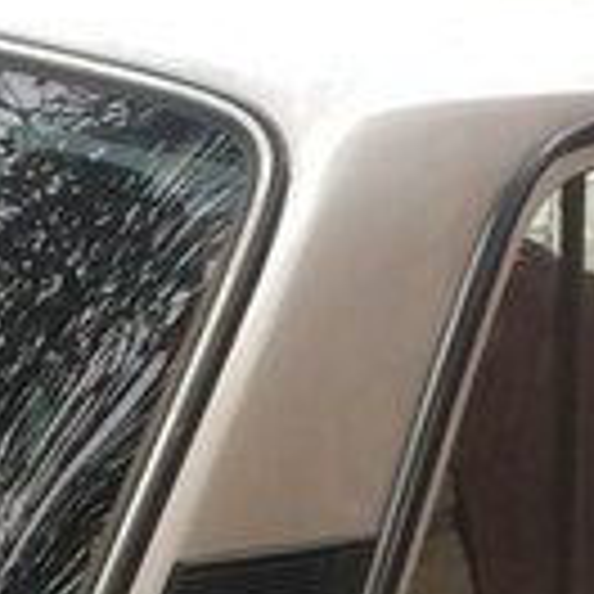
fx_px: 2485
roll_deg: -9.4
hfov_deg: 13.5
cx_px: 76
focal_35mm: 128
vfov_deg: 12.8
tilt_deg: -24.1
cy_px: 952
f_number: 2.2
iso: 40
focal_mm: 4.15
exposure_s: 1/33
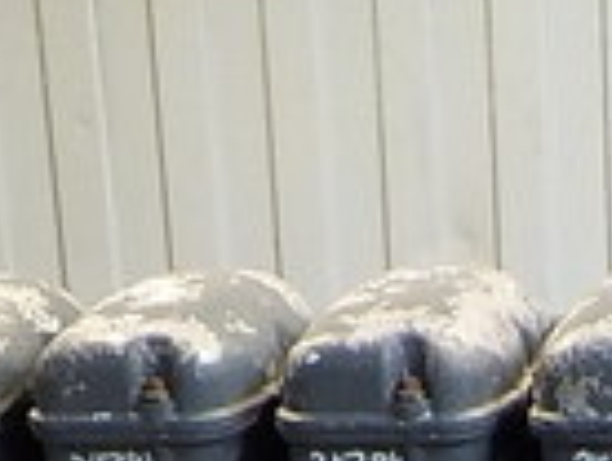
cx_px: 568
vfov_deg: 9.7
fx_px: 2462
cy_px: 1042
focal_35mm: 139
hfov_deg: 14.0
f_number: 3.3
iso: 250
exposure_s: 1/30
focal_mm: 4.1
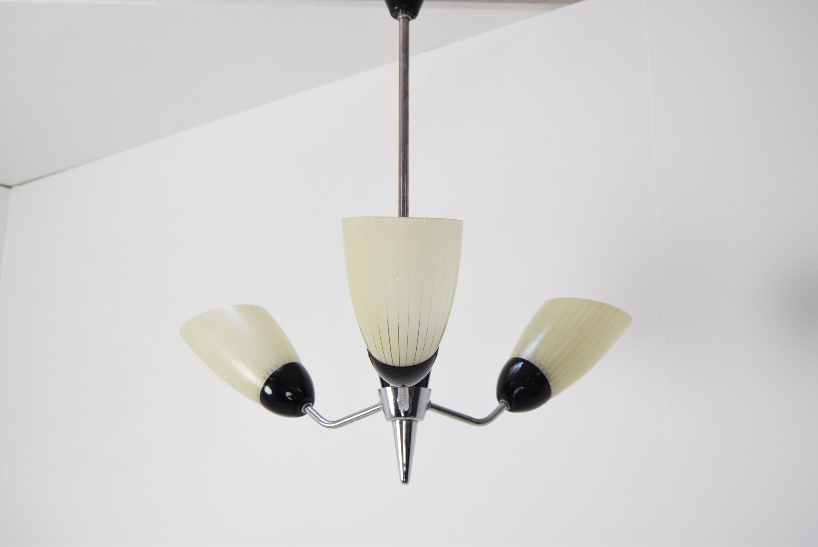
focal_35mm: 39
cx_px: 409
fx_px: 887
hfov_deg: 49.5
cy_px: 274
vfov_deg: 34.3
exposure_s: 1/125
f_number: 5.6
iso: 1600
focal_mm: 26
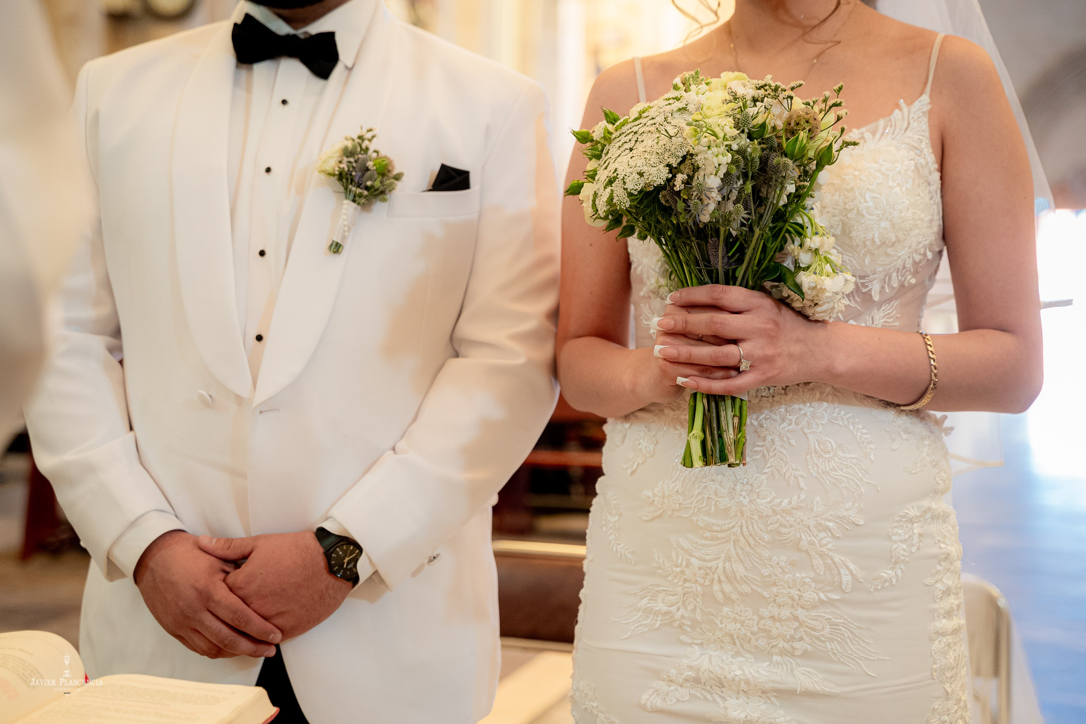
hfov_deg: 33.9
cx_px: 543
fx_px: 1780
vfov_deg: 23.0
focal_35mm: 59
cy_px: 362
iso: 2500
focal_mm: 59
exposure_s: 1/125
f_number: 3.5
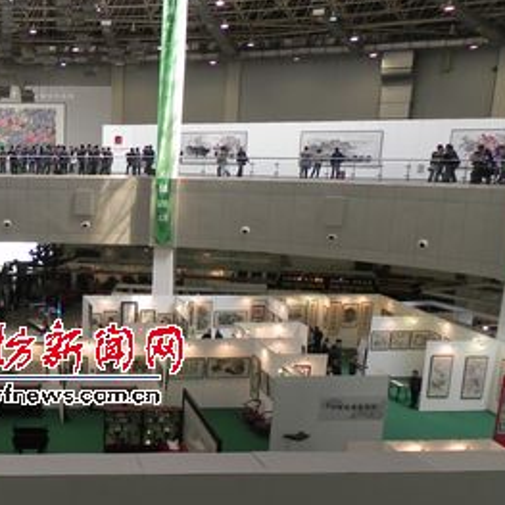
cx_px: 10
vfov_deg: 34.9
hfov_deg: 32.7
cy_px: 353
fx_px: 792
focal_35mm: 48
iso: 160
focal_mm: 4.6
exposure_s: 1/67.4
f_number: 2.8
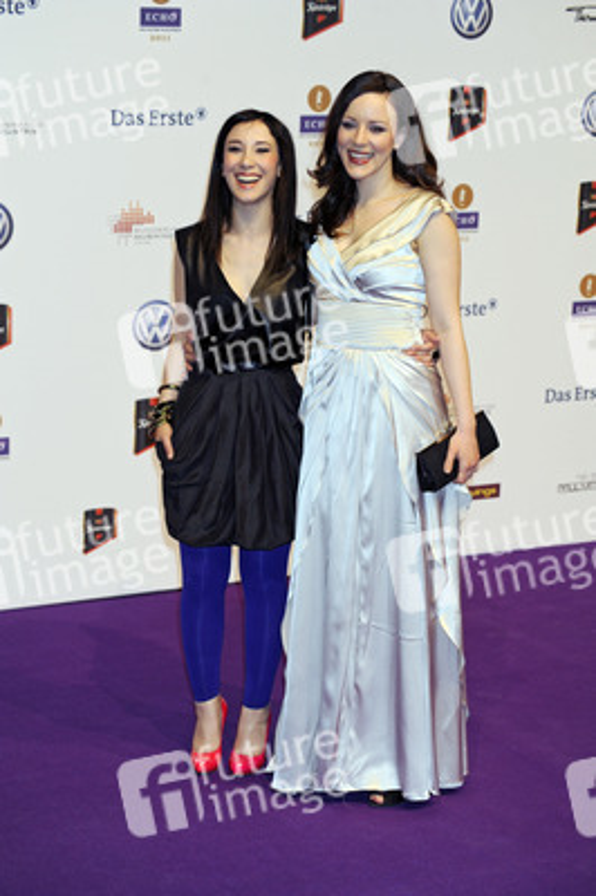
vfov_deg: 25.4
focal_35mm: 80
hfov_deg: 17.0
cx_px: 298
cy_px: 448
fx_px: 1990
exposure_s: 1/160
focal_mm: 80
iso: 640
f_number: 5.6
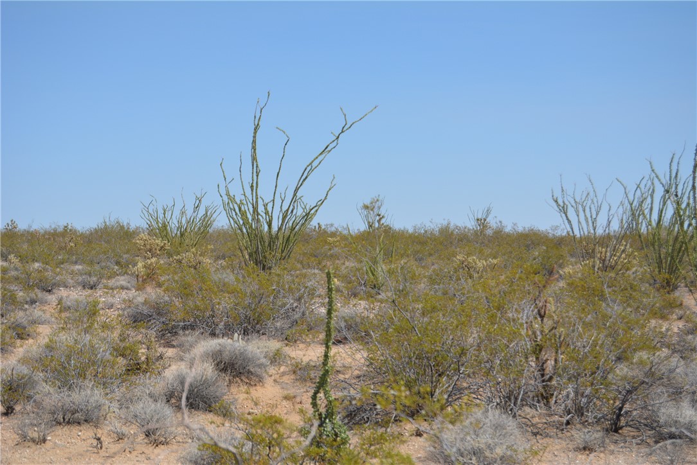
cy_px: 232
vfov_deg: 16.6
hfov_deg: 24.6
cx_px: 348
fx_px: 1598
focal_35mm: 82
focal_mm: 55
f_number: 7.1
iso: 400
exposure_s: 1/1600
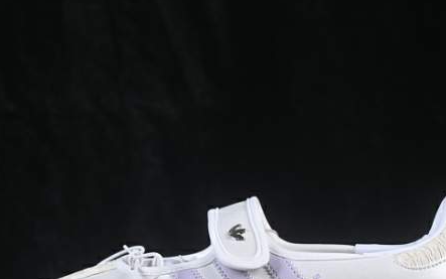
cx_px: 252
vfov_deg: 10.4
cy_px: 207
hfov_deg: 16.6
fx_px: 1532
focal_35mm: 126
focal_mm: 50
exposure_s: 1/80
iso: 160
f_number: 8
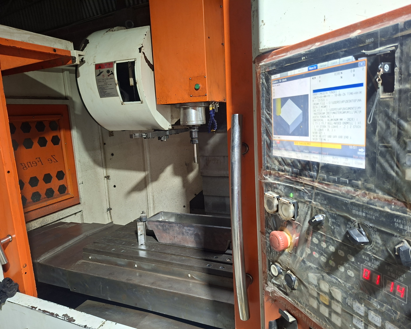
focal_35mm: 24
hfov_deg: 70.3
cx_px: 205
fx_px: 292
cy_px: 165
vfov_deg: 58.8
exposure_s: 1/30
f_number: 1.8
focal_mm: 5.54
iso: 320
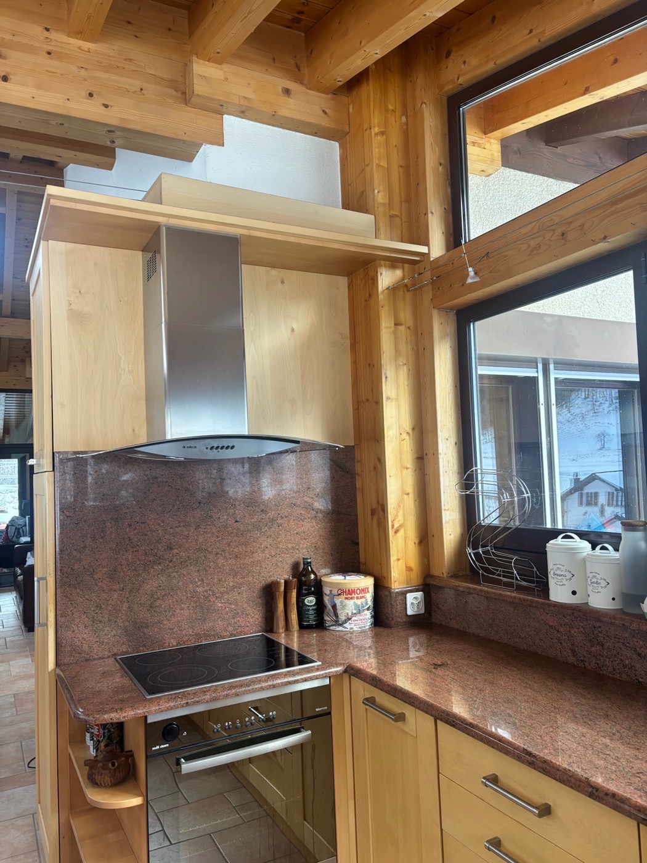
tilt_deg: +2.5
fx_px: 648
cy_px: 432
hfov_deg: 53.1
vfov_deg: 67.3
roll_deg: +2.3
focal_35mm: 26
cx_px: 324
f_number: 1.6
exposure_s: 1/121
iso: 125
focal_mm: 5.96
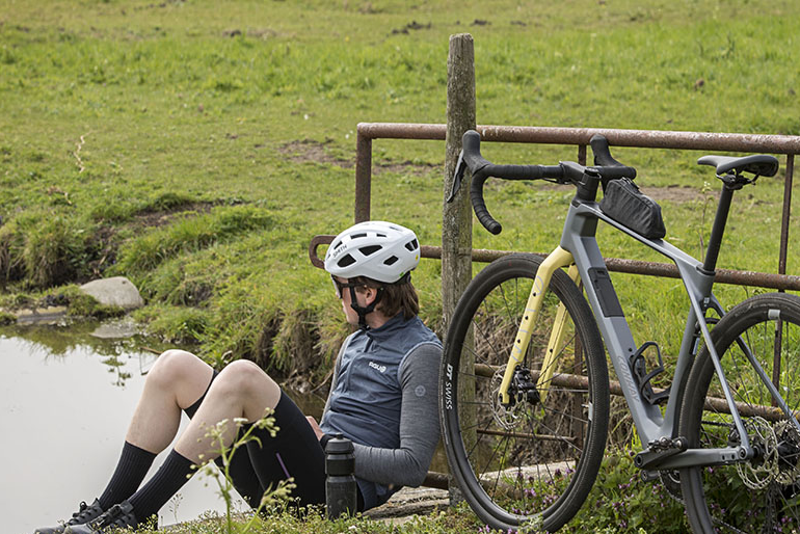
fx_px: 3290
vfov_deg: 9.3
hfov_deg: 13.8
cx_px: 513
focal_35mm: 148
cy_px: 258
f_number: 8
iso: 64
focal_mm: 95
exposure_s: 1/125
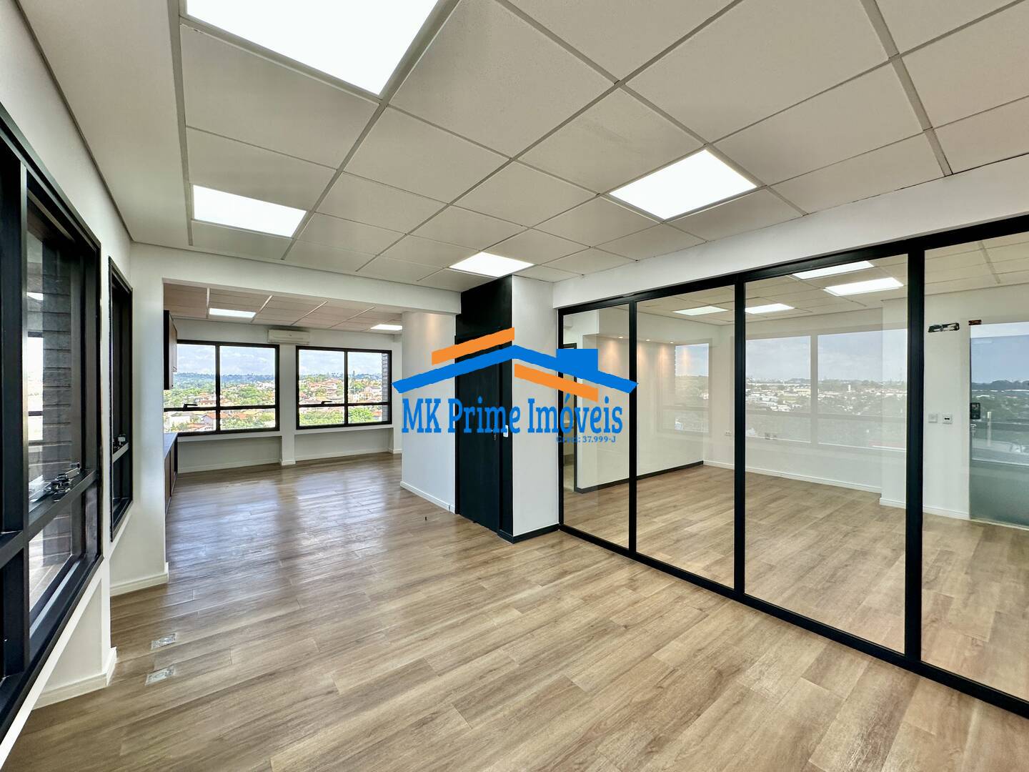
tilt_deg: -0.6
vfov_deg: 85.7
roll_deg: -0.2
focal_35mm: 14
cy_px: 386
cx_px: 514
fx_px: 416
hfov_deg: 102.1
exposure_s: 1/120
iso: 80
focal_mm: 2.22
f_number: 2.2
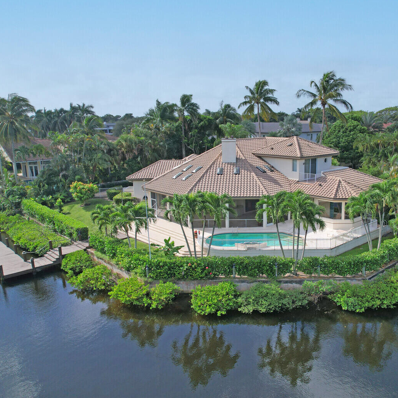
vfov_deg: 55.6
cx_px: 252
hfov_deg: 54.9
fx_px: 377
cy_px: 202
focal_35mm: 29
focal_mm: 8.38
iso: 100
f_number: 2.8
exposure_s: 1/2000
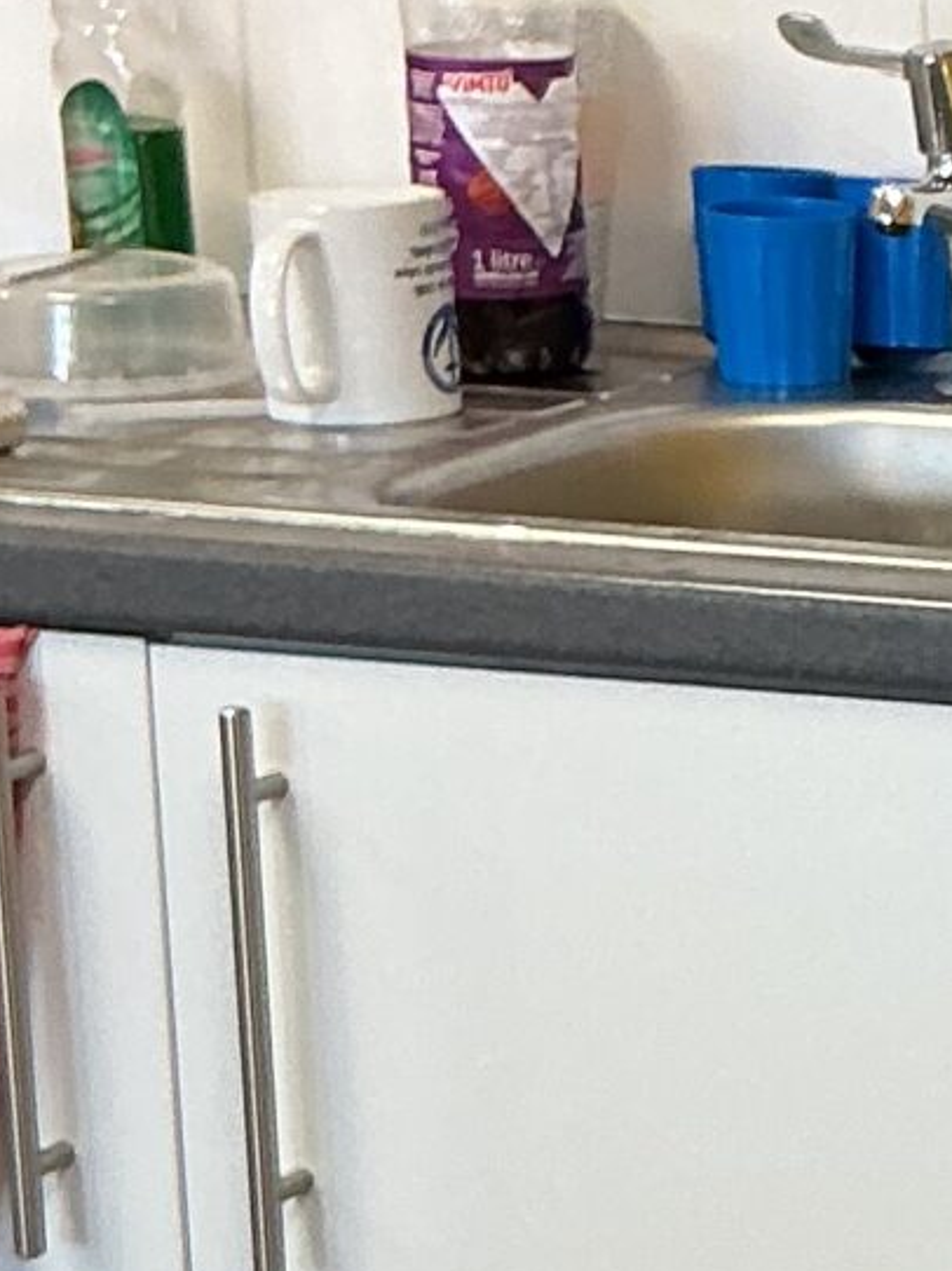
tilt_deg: -14.5
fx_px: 5028
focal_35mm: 137
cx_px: 2101
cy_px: 891
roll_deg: -0.8
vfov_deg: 14.4
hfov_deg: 9.8
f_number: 1.8
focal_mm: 3
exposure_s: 1/60
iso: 64
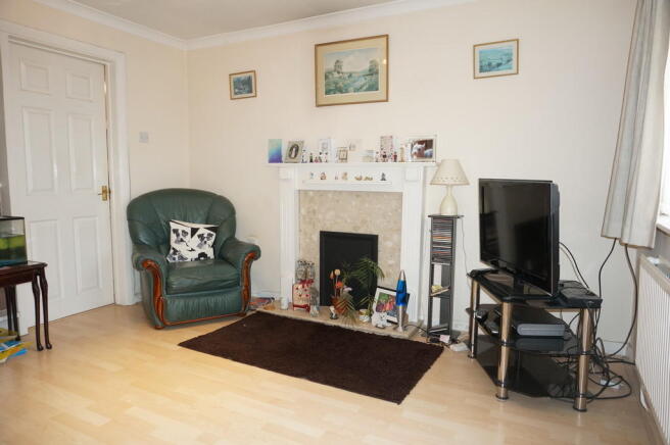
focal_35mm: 24
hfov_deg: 73.8
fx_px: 446
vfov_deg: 53.0
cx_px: 335
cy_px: 222
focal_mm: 16
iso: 640
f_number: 4
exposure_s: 1/60
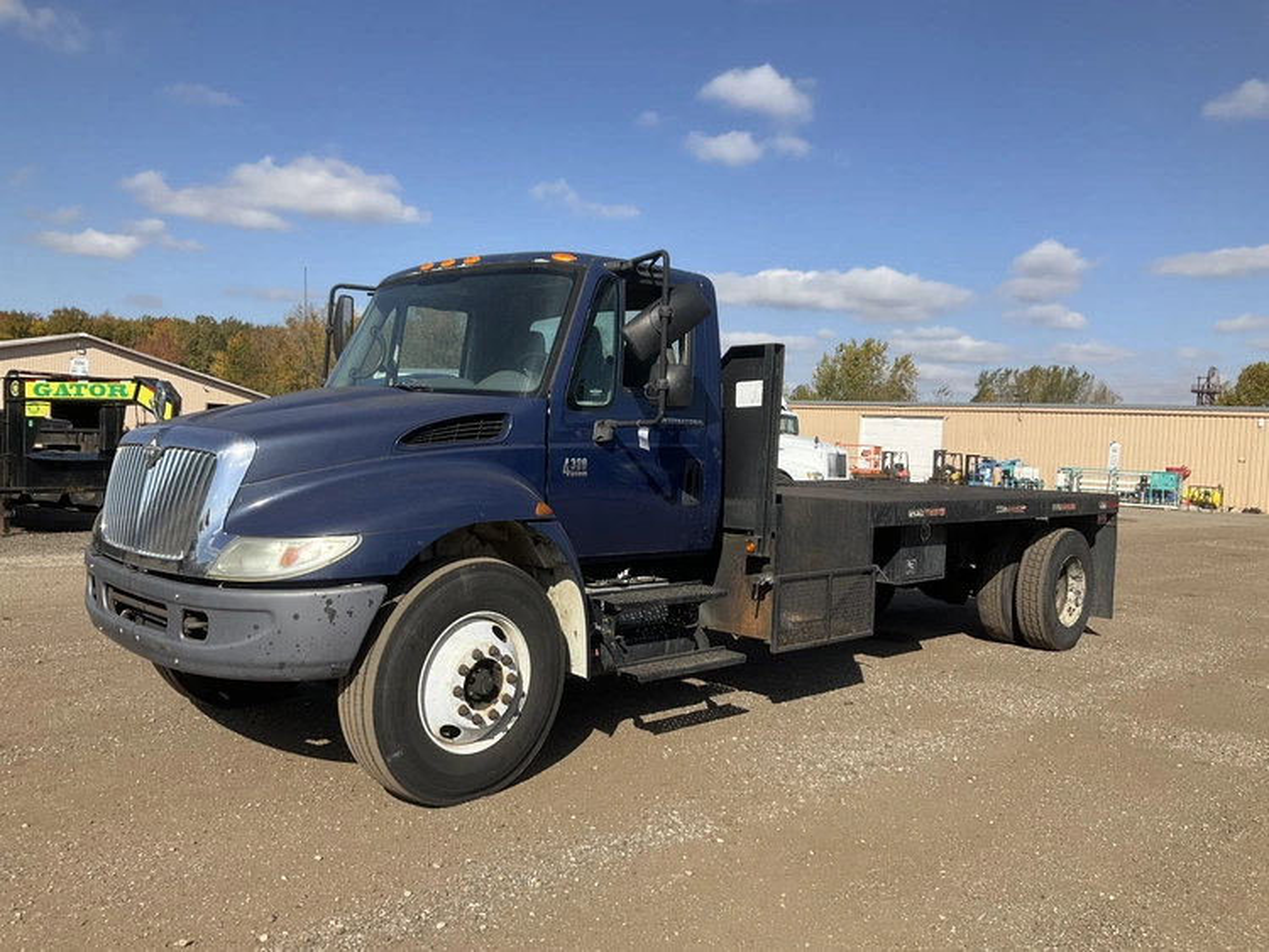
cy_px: 476
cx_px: 634
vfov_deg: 48.3
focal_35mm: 29
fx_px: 1063
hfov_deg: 61.6
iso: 25
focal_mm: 3
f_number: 1.8
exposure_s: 1/1984
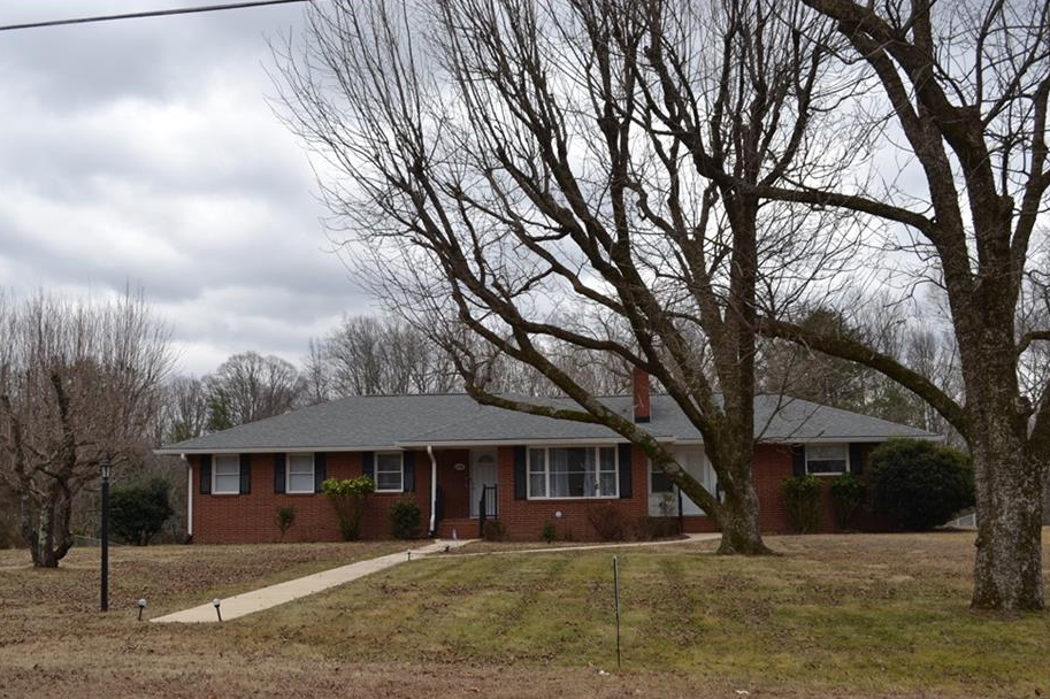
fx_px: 1079
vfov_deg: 35.9
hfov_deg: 51.9
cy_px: 384
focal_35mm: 37
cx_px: 501
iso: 100
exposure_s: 1/200
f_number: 7.1
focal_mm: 22
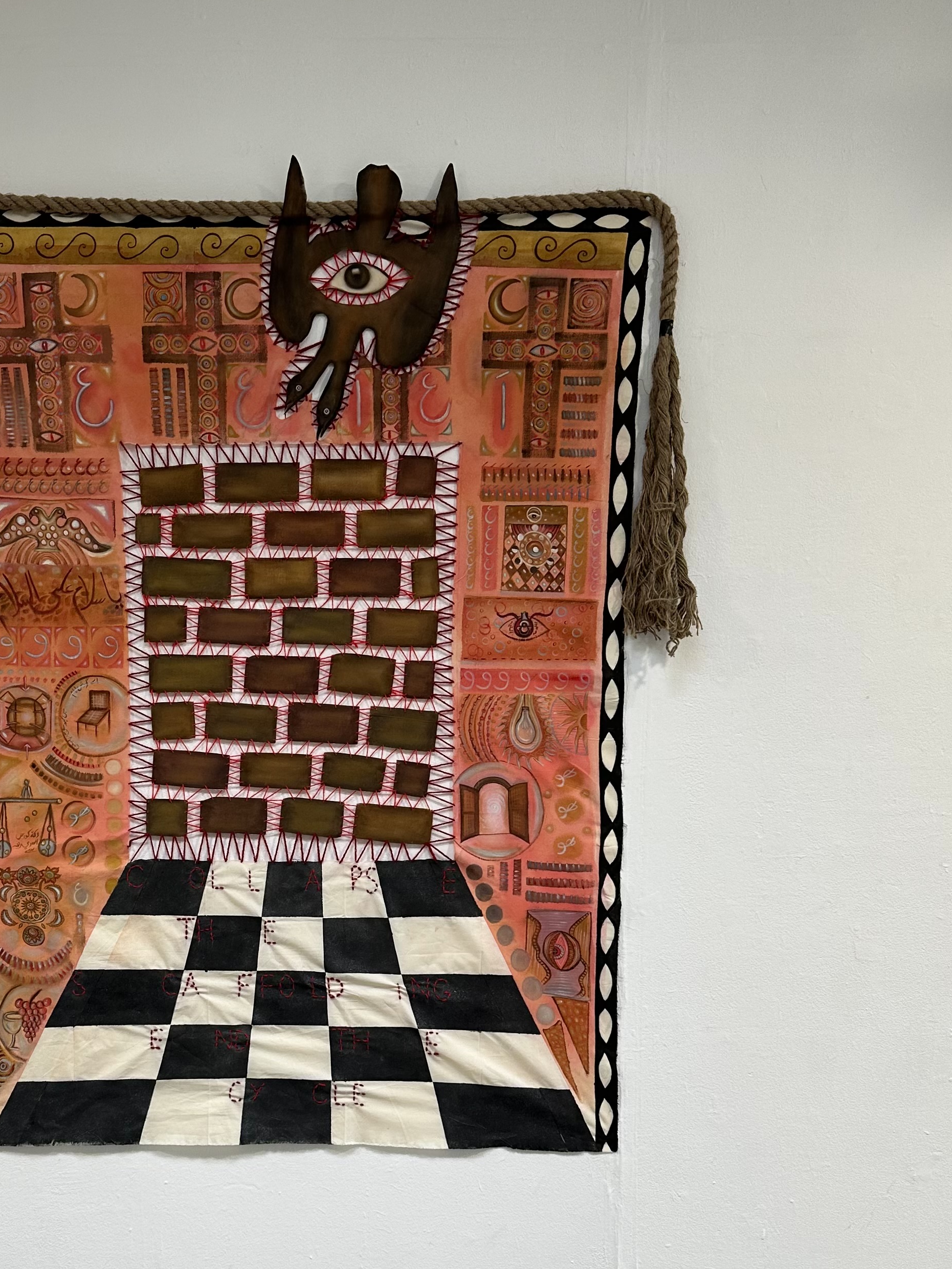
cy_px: 861
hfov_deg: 36.4
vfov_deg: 47.0
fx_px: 1430
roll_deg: -0.7
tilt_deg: -3.7
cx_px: 300
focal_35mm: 39
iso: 80
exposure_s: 1/100
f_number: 1.78
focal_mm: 6.86
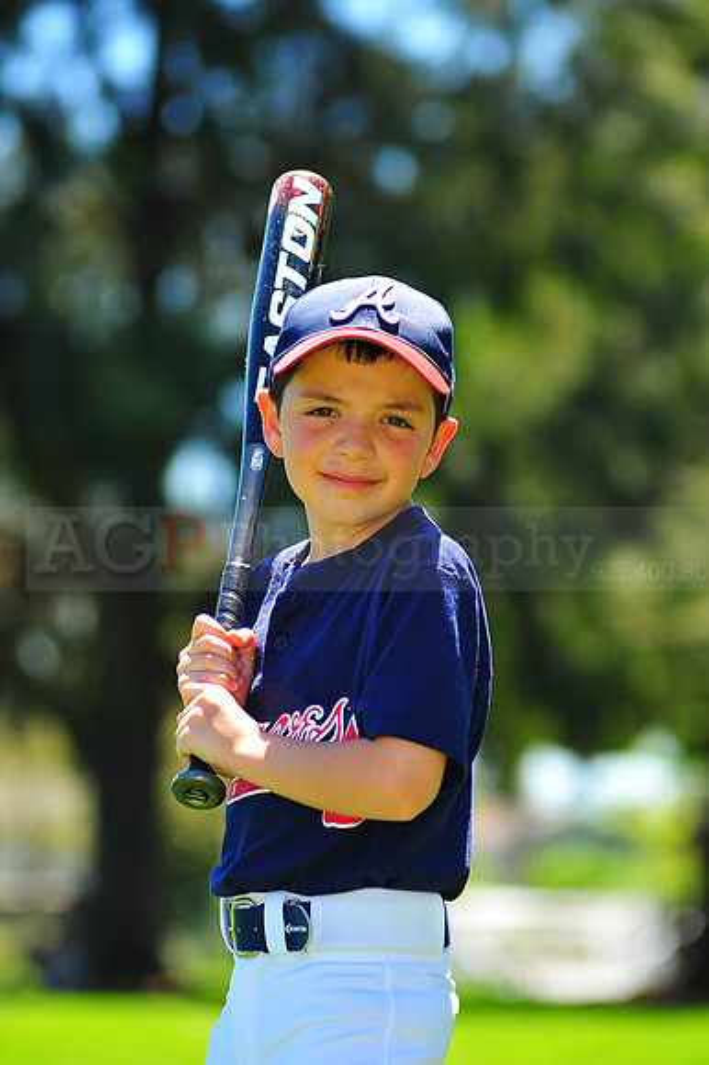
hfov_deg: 7.6
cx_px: 354
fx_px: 5323
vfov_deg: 11.4
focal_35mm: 180
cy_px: 532
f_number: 5
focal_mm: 180
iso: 200
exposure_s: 1/400
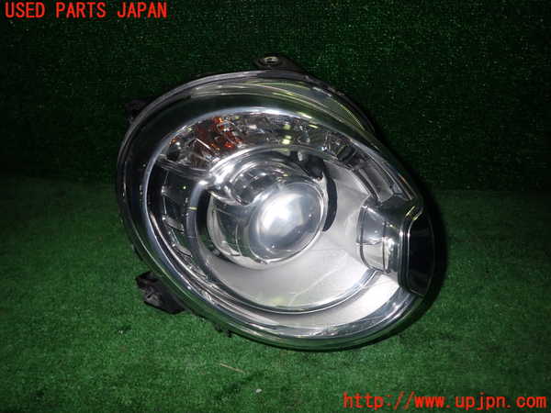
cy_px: 206
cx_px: 276
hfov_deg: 69.4
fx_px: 398
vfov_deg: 54.9
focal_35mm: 25
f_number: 5.6
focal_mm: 4.5
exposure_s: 1/30
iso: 200
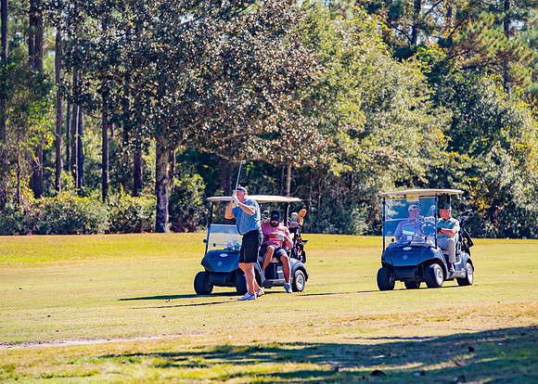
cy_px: 172
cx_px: 279
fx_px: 3296
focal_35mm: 216
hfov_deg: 9.3
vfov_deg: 6.7
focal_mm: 175
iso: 100
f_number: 4
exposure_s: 1/640
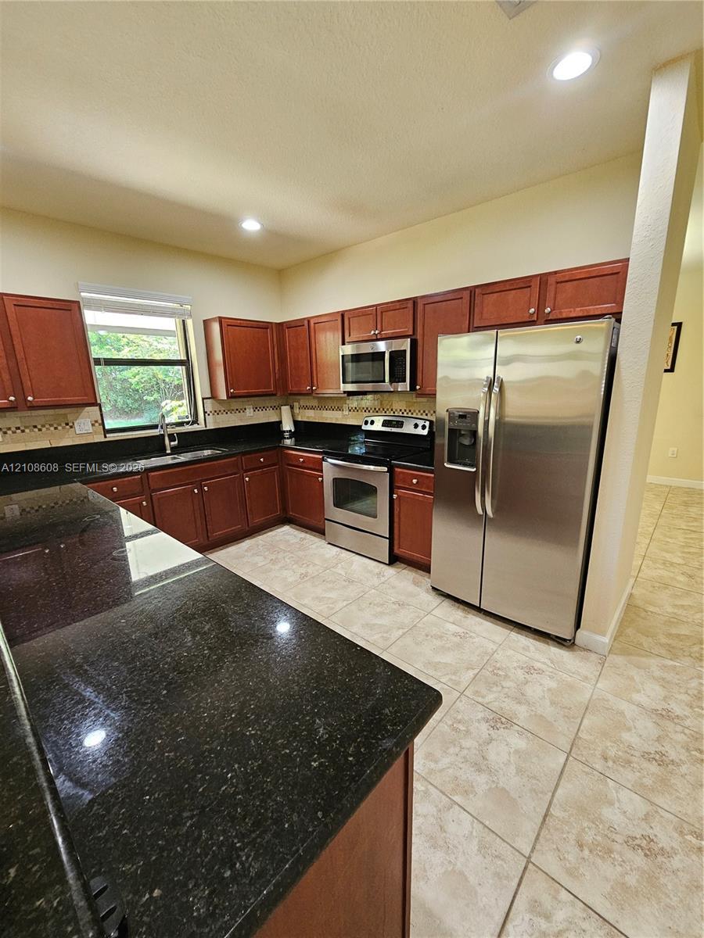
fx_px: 353
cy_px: 469
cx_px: 352
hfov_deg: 89.9
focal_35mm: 13
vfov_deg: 106.2
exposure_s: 1/40
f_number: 2.2
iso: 320
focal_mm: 2.2
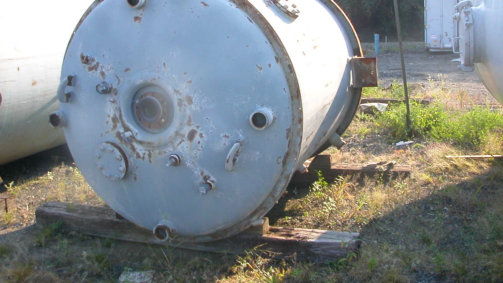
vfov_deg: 28.9
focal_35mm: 41
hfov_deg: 49.4
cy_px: 108
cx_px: 255
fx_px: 547
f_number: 4.5
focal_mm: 5.6
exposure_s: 1/138
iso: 100
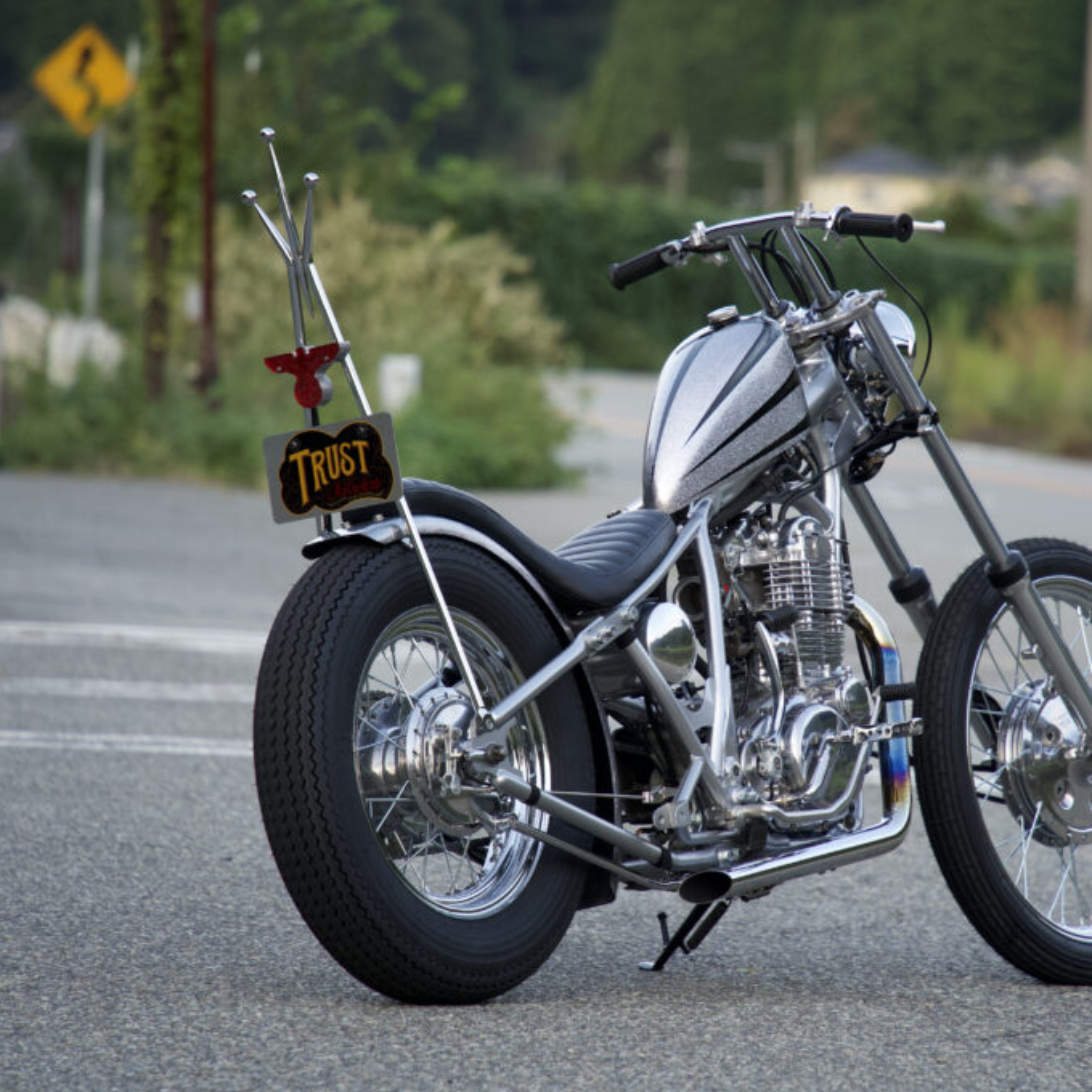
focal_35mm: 256
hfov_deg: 6.8
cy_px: 547
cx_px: 684
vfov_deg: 6.8
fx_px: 9137
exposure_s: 1/250
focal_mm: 200
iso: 1000
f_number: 5.6
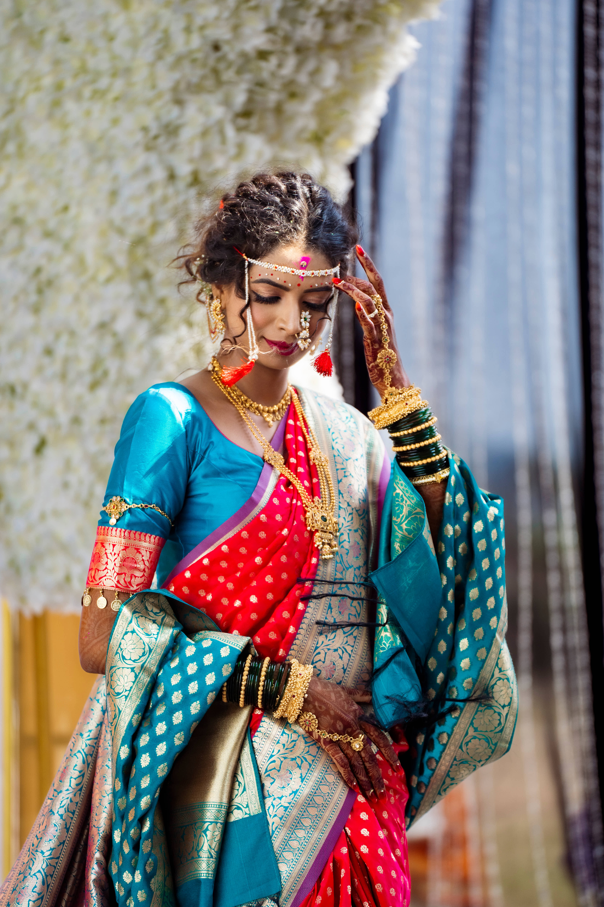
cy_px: 454
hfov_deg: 9.7
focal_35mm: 142
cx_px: 302
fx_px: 3573
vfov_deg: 14.4
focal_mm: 142
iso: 640
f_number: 2.8
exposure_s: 1/1000
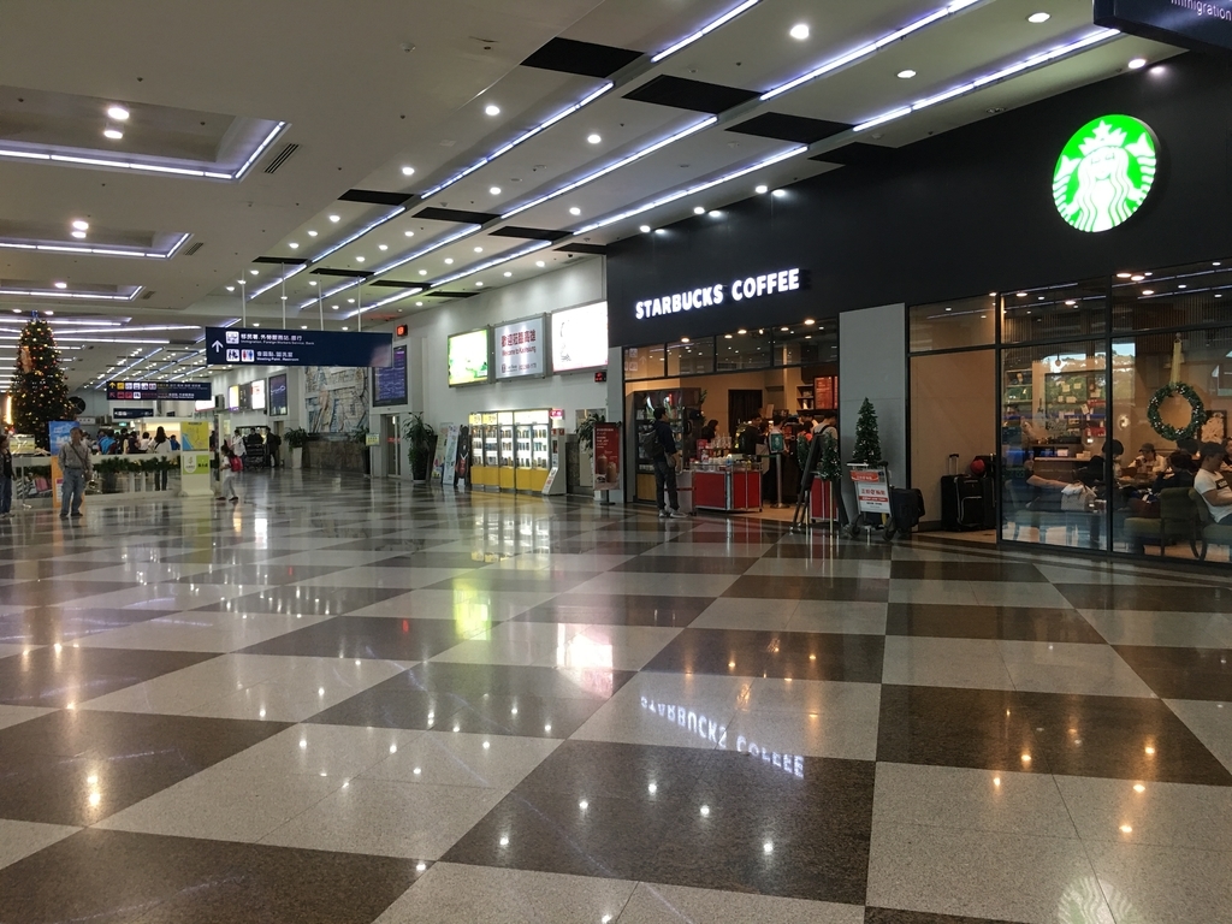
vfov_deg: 48.2
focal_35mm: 29
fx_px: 1032
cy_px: 462
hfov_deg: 61.7
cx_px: 616
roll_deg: +0.6
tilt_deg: -0.4
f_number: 2.2
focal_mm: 4.15
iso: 40
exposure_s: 1/15
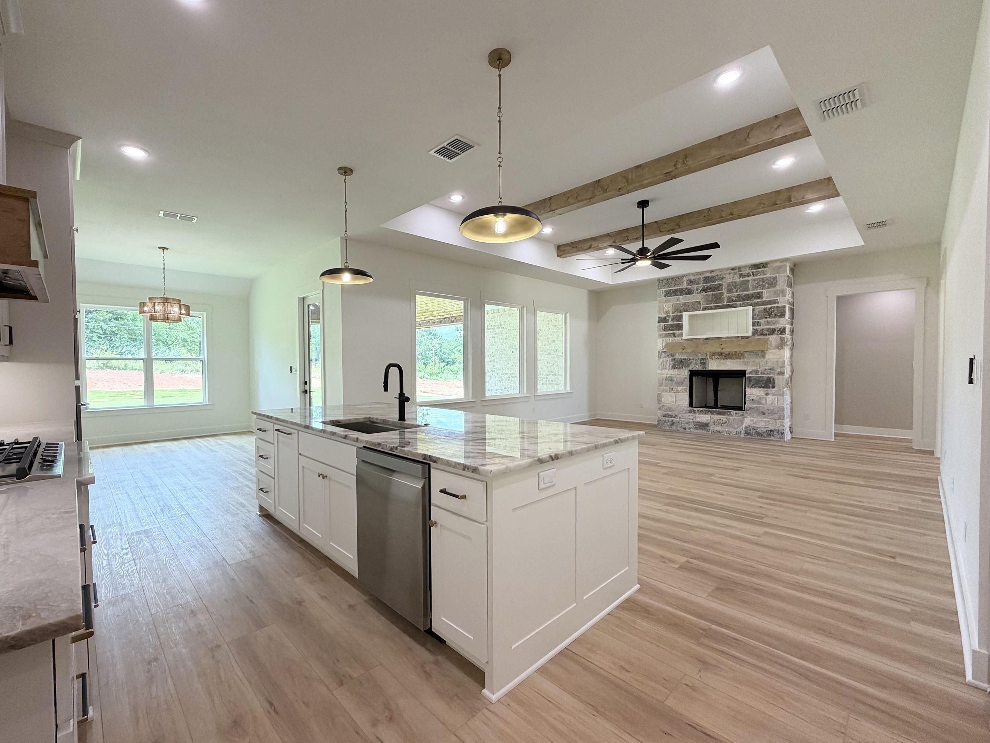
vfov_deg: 81.7
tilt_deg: -1.3
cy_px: 377
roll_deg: +0.8
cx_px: 471
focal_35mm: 15
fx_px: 429
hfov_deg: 98.1
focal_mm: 2.22
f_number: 2.2
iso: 160
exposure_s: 1/120
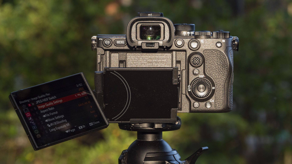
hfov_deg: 15.5
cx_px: 152
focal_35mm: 138
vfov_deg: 8.8
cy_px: 81
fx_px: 1071
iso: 400
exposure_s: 1/160
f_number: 5.6
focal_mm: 56
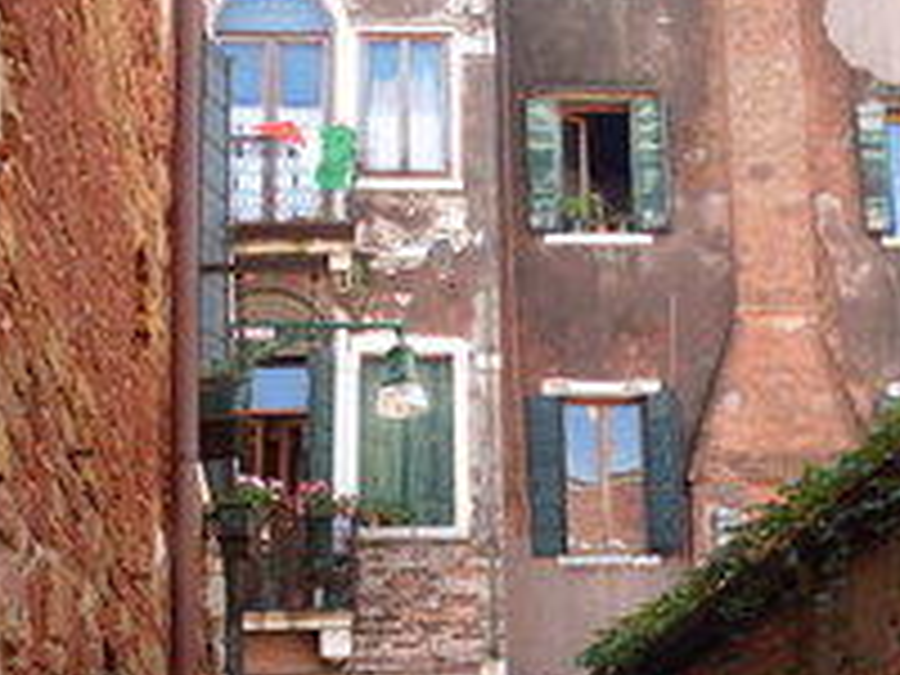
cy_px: 468
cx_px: 693
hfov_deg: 25.3
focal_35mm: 76
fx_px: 1976
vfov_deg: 19.3
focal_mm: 6.3
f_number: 2.8
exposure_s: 1/180
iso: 80
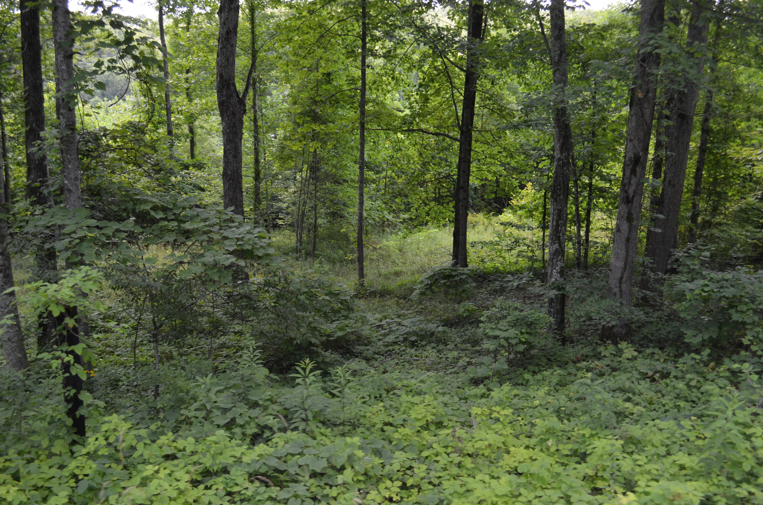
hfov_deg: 57.3
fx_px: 698
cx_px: 382
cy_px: 252
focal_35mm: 33
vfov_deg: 39.8
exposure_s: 1/125
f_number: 5.6
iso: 280
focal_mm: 22
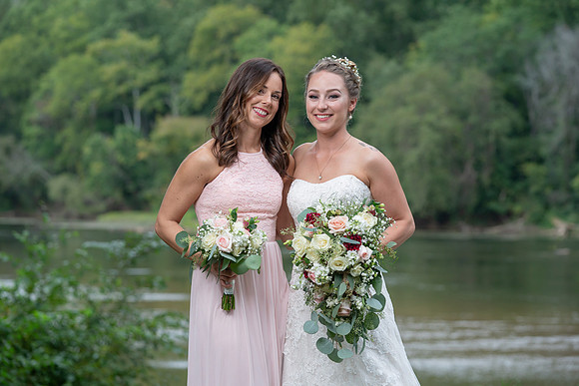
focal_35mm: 100
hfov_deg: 20.4
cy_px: 190
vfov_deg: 13.7
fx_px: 1607
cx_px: 298
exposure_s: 1/250
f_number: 4
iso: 100
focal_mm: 97
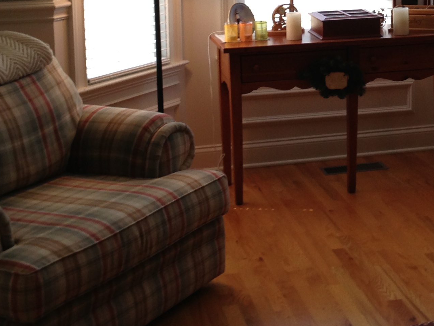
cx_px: 332
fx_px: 1053
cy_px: -4
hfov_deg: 23.0
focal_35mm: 84
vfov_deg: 17.2
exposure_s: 1/40
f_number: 2.4
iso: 50
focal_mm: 4.13
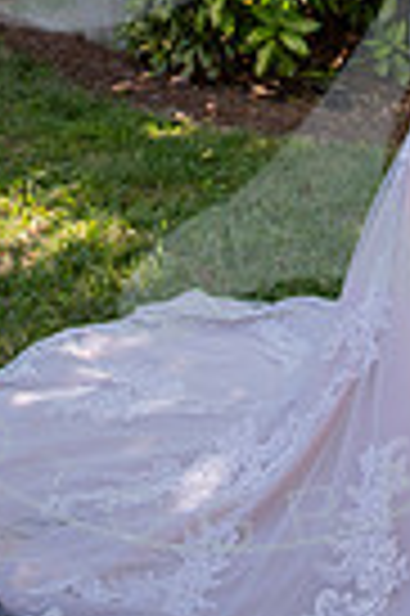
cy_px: -207
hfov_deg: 16.8
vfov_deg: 22.7
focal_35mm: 79
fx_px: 1353
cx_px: 428
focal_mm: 24
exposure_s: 1/320
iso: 100
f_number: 2.8
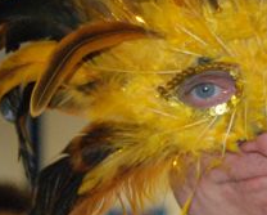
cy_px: 28
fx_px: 2999
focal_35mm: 379
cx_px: 288
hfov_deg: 5.1
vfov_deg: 4.1
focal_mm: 70
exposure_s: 1/50
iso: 1600
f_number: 5.6
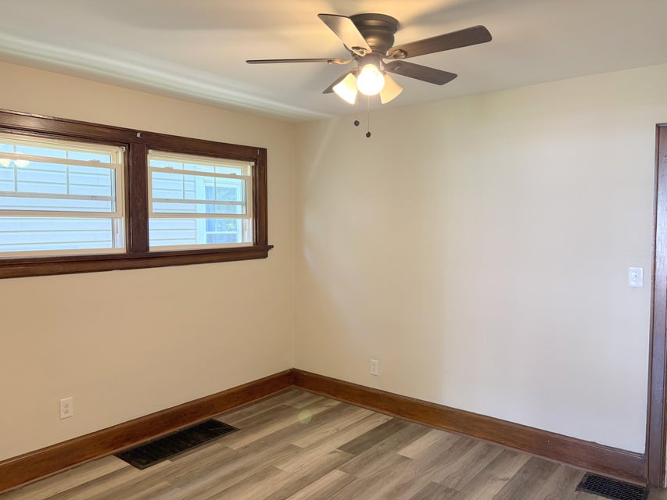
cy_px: 250
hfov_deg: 67.3
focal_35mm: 26
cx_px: 334
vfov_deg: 53.1
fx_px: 501
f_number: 1.6
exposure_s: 1/60
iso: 125
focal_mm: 5.96
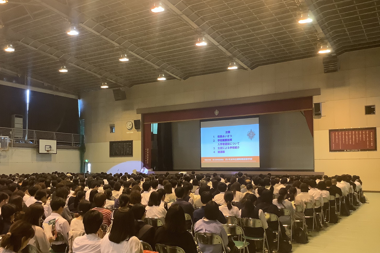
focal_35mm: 36
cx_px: 172
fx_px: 380
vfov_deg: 36.8
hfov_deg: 53.0
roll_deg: +0.6
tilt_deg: +0.8
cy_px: 149
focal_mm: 3.3
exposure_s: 1/50
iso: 250
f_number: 2.4
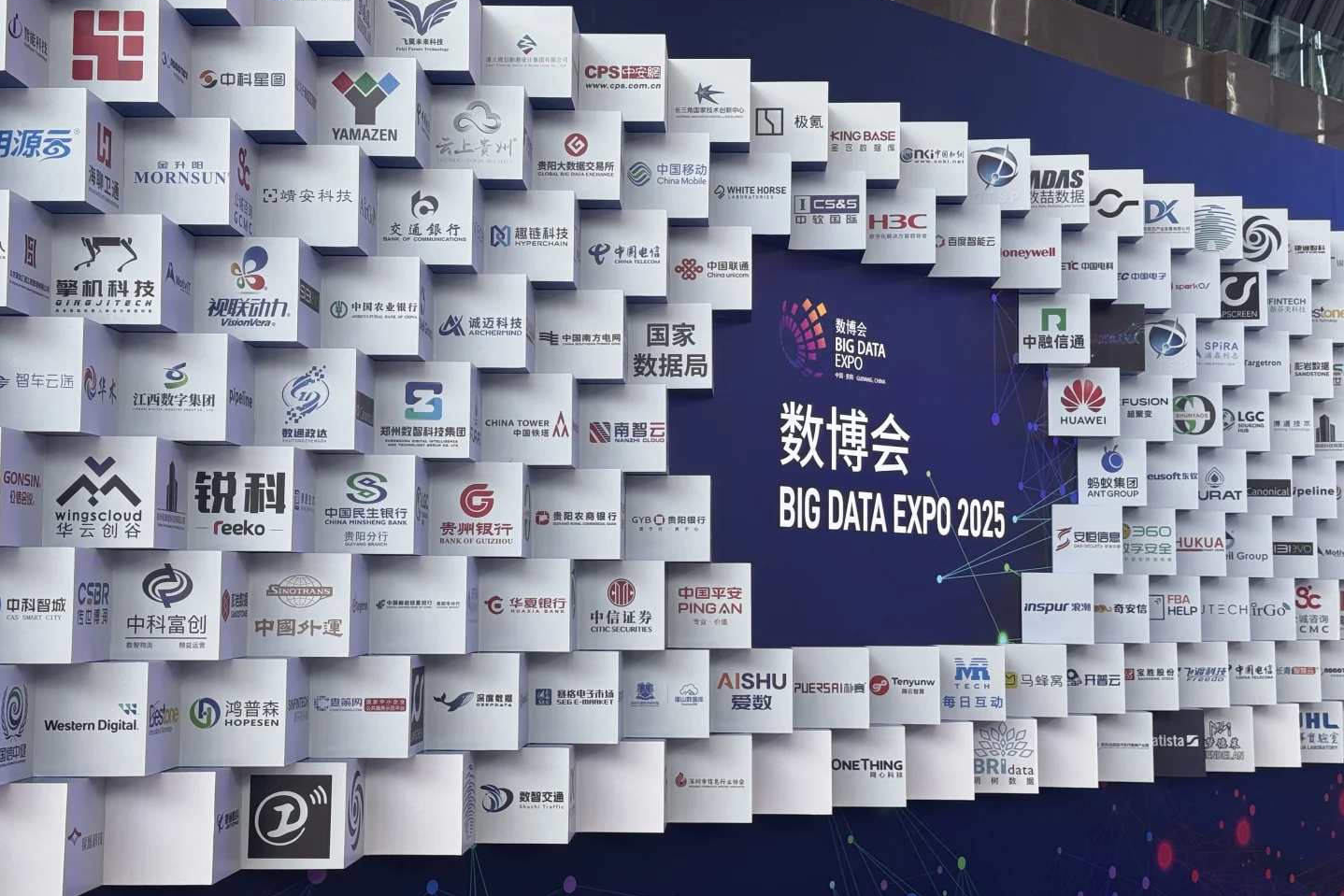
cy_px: 461
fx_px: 1867
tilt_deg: +4.7
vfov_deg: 27.0
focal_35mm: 50
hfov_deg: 39.6
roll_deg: -0.2
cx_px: 672
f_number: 1.78
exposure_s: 1/235
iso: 64
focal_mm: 6.76
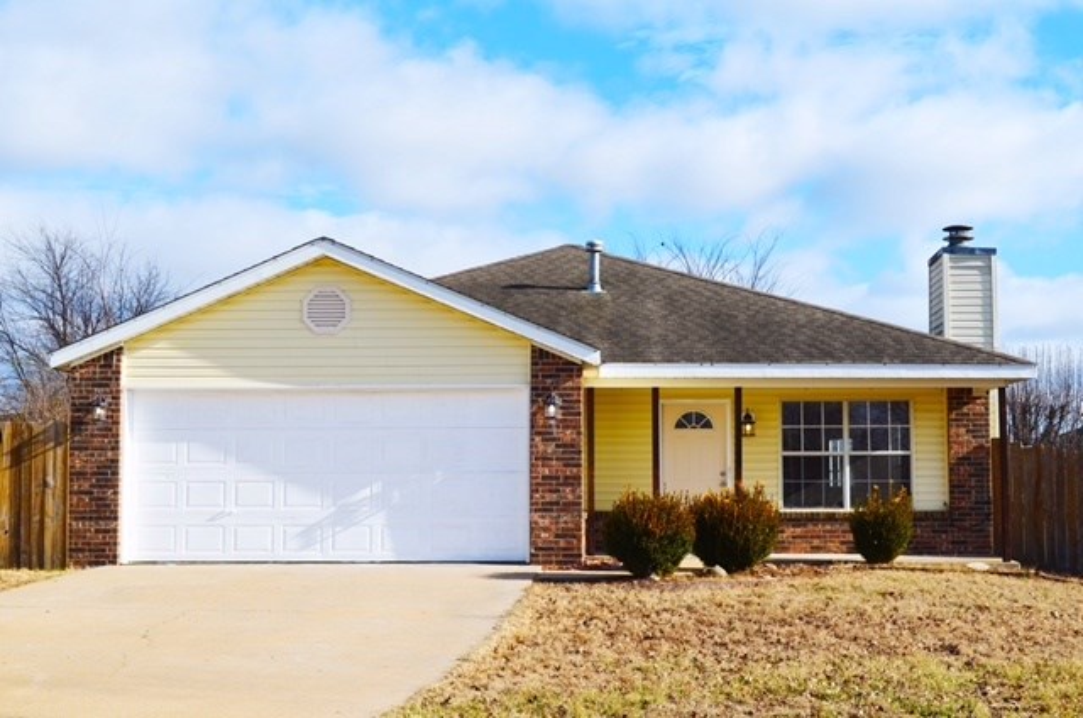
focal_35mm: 52
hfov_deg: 37.9
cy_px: 359
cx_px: 542
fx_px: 1576
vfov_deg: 25.6
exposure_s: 1/200
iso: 100
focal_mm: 35
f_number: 13
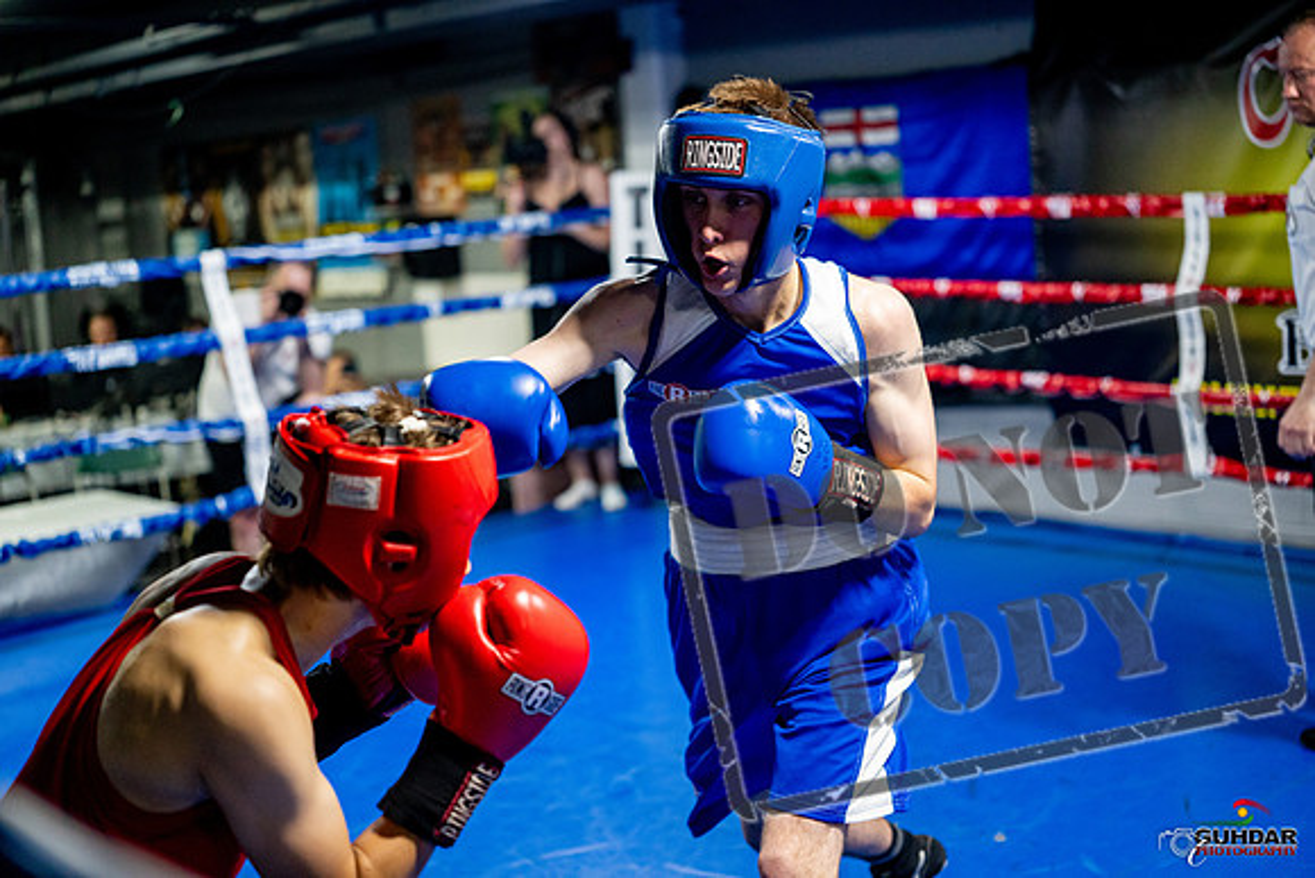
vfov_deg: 27.0
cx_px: 658
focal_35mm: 50
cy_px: 439
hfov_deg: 39.6
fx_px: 1827
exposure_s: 1/1000
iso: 4000
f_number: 2
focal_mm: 50
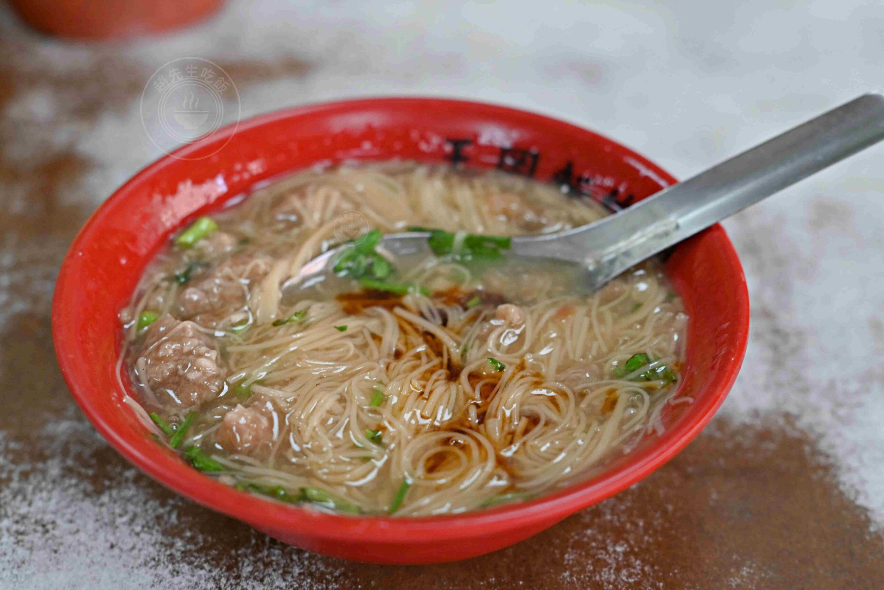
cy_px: 295
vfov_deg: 18.2
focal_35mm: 75
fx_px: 1842
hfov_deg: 27.0
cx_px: 442
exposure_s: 1/200
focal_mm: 50
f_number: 3.2
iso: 360
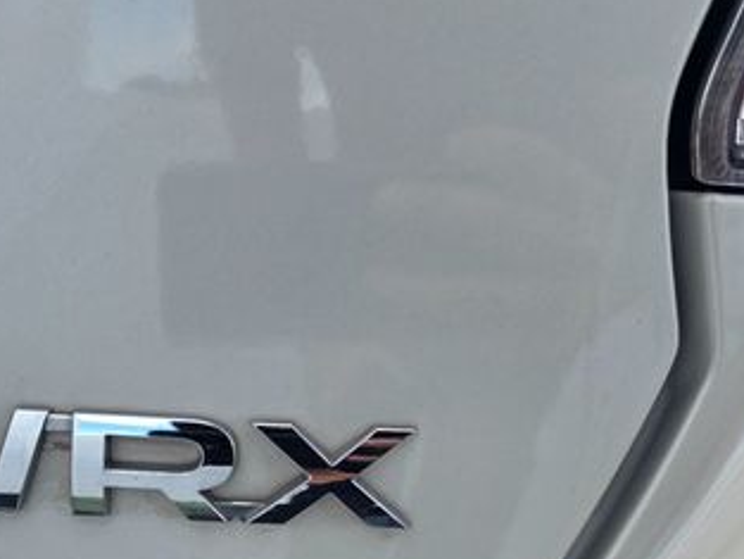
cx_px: 271
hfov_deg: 40.1
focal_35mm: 47
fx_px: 1011
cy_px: 519
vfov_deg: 29.4
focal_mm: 6.3
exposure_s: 1/359
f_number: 1.7
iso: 32
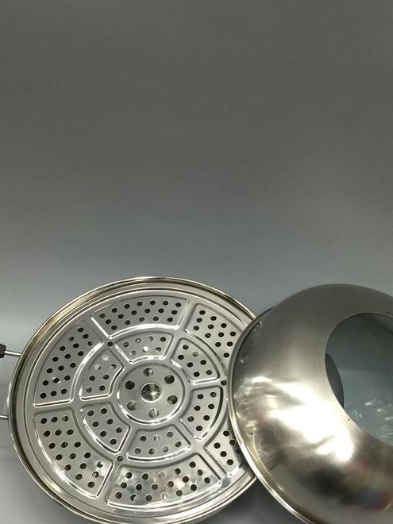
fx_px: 681
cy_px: 309
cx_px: 209
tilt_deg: -54.9
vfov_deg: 41.9
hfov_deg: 32.2
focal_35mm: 45
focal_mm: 4.15
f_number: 2.2
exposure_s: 1/17
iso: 50
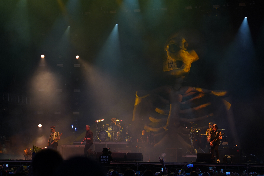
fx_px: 770
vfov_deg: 13.0
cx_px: 132
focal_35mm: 105
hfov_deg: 19.5
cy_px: 88
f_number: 4
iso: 640
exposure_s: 1/125
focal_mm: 105
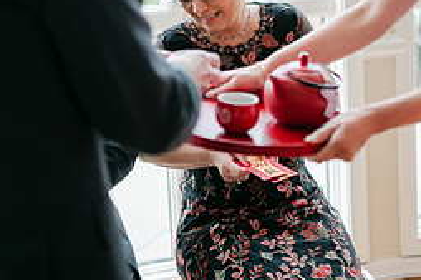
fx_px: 935
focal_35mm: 80
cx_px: 214
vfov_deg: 16.6
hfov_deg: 25.4
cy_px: -7
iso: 100
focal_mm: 35
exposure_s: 1/1600
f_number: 1.4
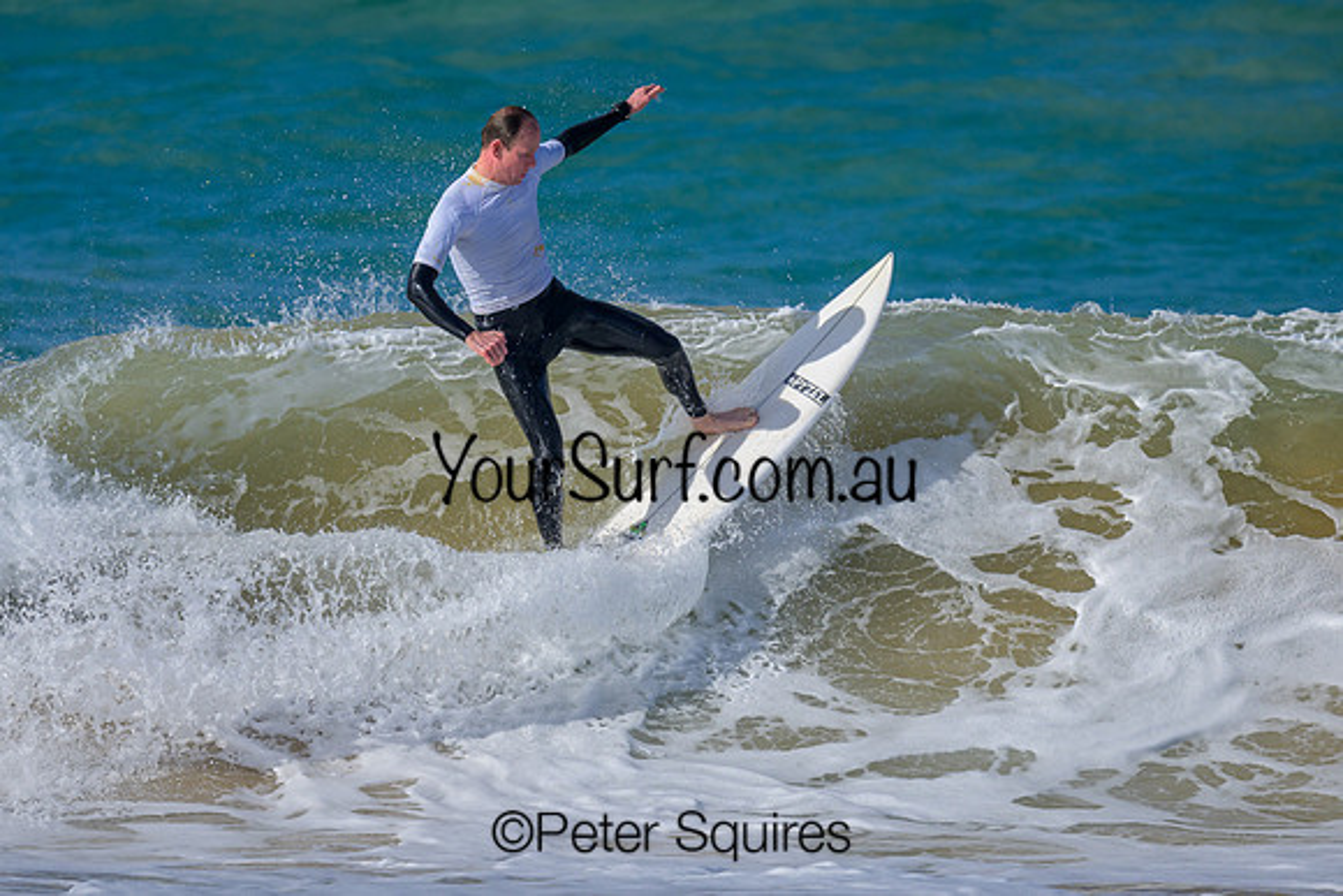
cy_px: 428
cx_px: 538
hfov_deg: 1.9
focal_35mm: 1098
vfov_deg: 1.3
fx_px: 40984
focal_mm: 800
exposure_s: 1/2000
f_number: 6.3
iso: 220
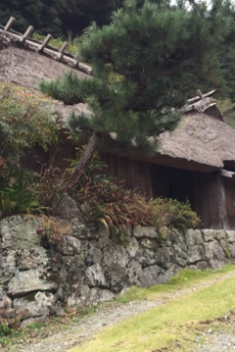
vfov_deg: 41.8
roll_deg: +0.8
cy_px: 147
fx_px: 459
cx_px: 67
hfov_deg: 28.4
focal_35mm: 47
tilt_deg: +11.1
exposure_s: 1/60
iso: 40
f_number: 2.2
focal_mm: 4.15
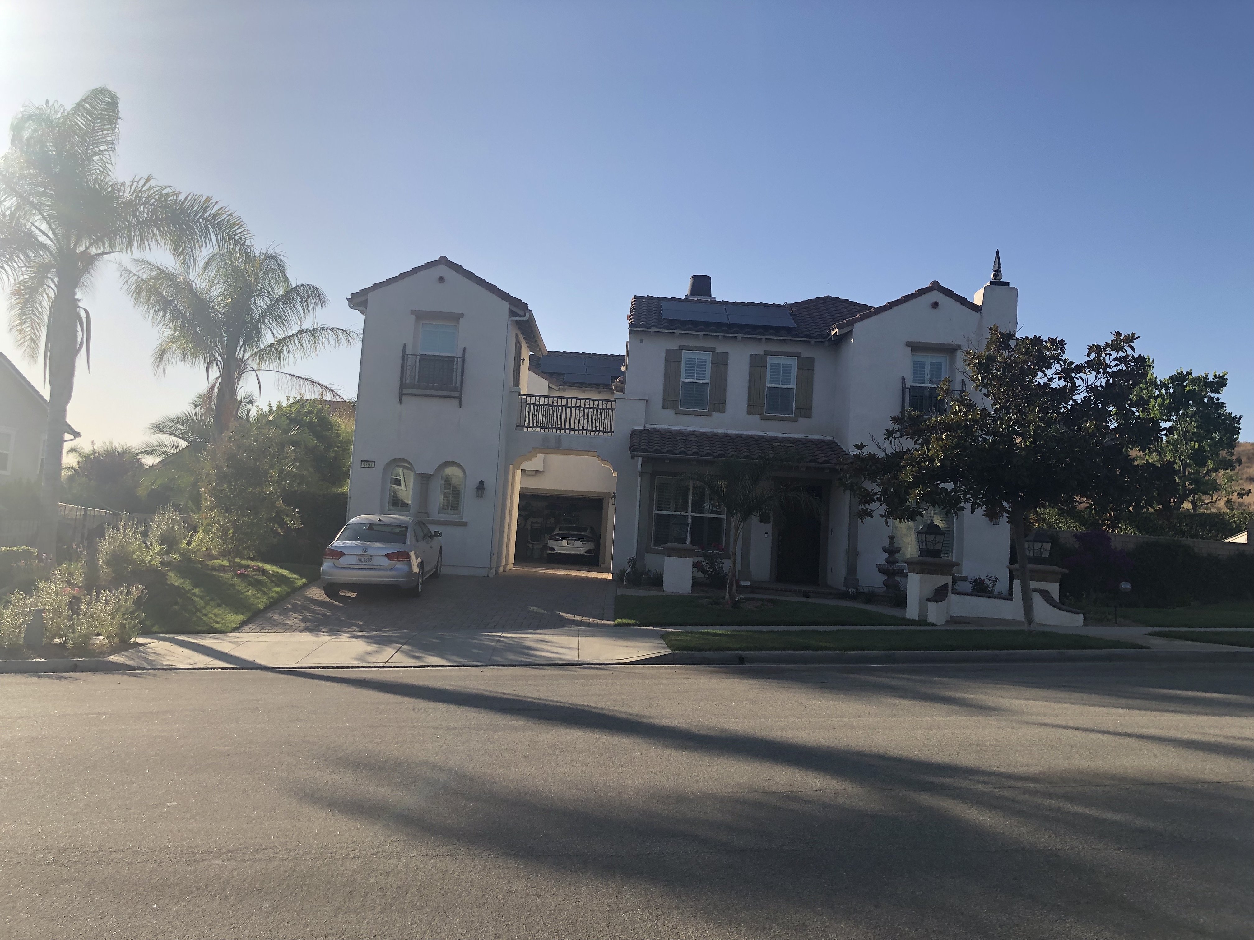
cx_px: 627
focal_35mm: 28
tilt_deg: +5.6
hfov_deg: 63.4
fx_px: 1014
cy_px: 470
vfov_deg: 49.7
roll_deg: -5.1
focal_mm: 4
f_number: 1.8
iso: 20
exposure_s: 1/2024
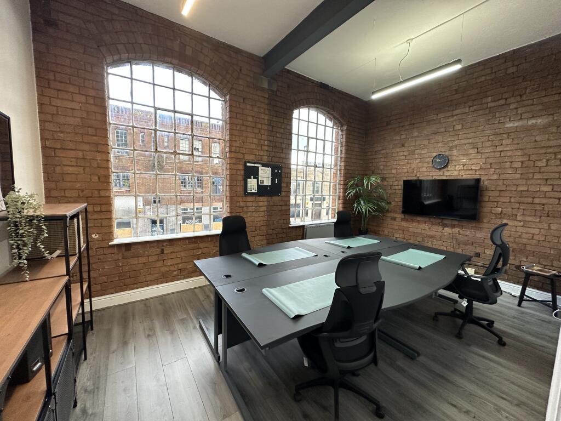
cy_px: 210
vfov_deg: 85.7
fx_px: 227
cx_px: 280
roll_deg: -1.0
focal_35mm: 14
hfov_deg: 102.1
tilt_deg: -5.9
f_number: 2.2
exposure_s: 1/99
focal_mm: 2.22
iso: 200
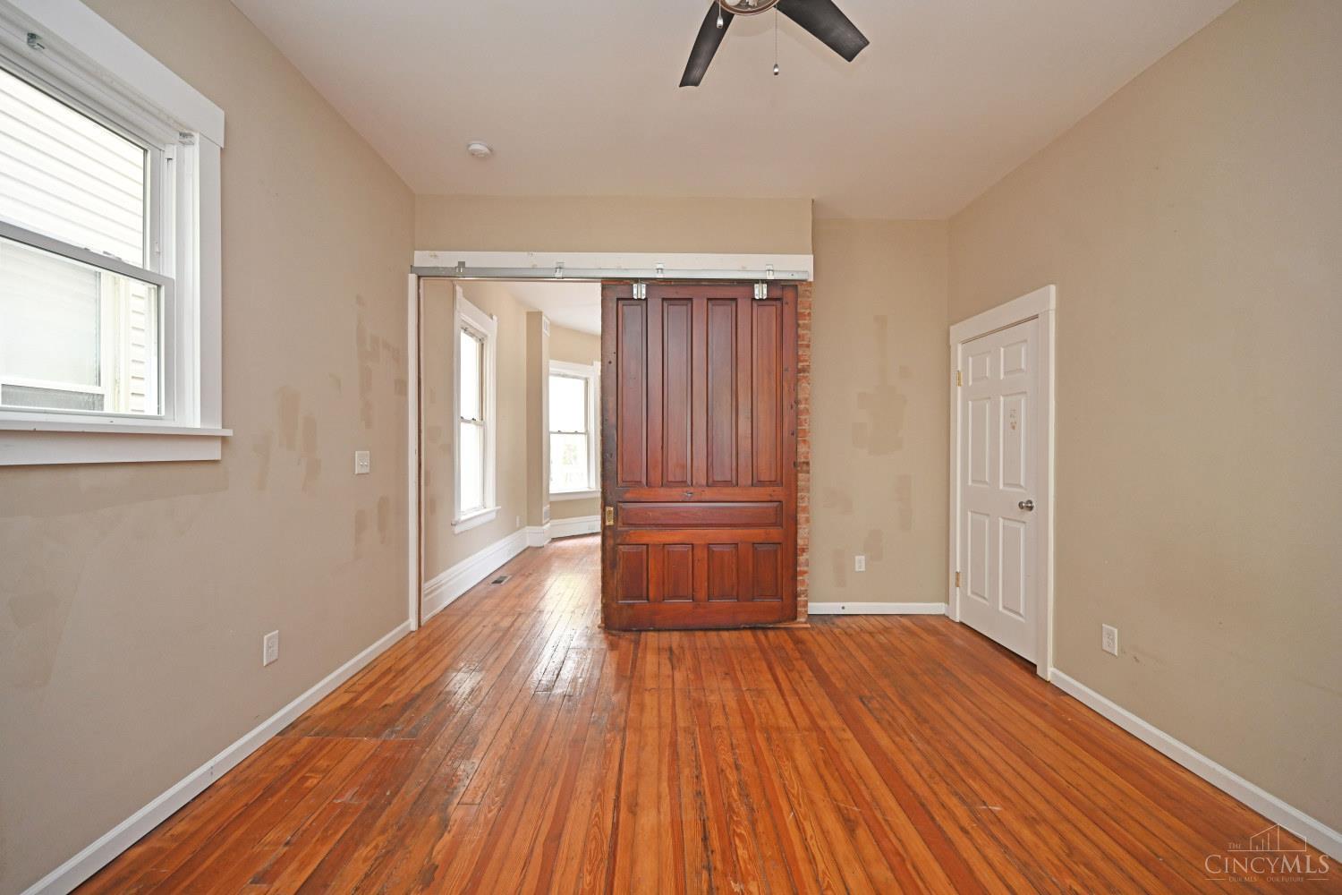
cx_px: 671
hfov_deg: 104.3
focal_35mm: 14
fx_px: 522
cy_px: 448
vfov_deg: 81.2
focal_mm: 14
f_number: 4
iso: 640
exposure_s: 1/60
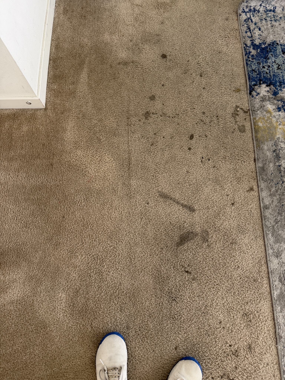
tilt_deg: -73.5
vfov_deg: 71.6
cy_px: 190
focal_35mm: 24
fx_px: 263
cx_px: 142
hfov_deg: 56.8
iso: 160
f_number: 1.78
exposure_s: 1/60
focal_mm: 6.76
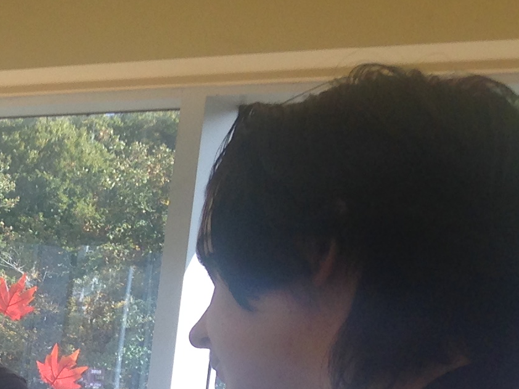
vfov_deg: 11.1
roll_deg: -3.0
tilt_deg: -10.5
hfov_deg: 13.6
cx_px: -457
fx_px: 1919
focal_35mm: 128
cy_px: 592
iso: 50
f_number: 2.4
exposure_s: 1/127
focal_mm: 4.12
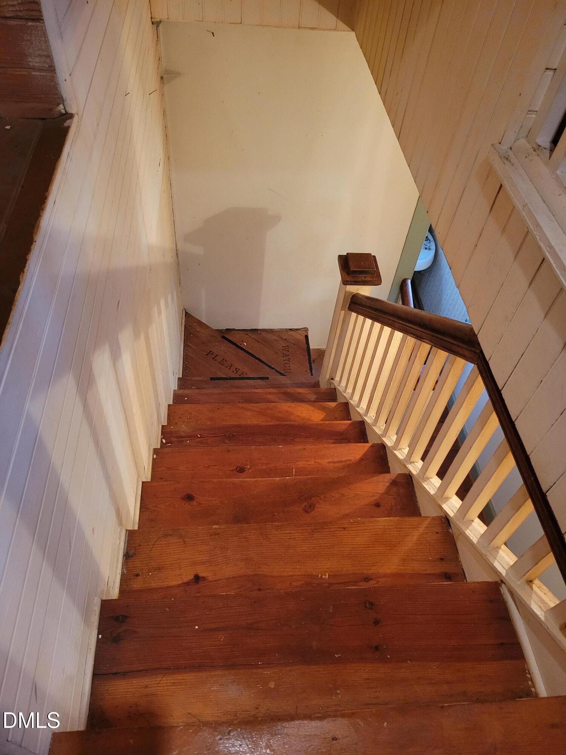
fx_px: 567
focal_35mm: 26
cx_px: 283
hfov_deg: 53.1
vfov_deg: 67.3
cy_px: 378
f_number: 1.8
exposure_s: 1/30
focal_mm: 5.4
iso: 500
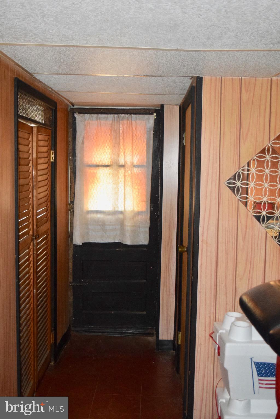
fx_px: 472
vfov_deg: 47.9
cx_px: 140
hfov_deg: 33.0
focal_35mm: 40
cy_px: 210
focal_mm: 27
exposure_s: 1/60
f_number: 4
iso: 3200
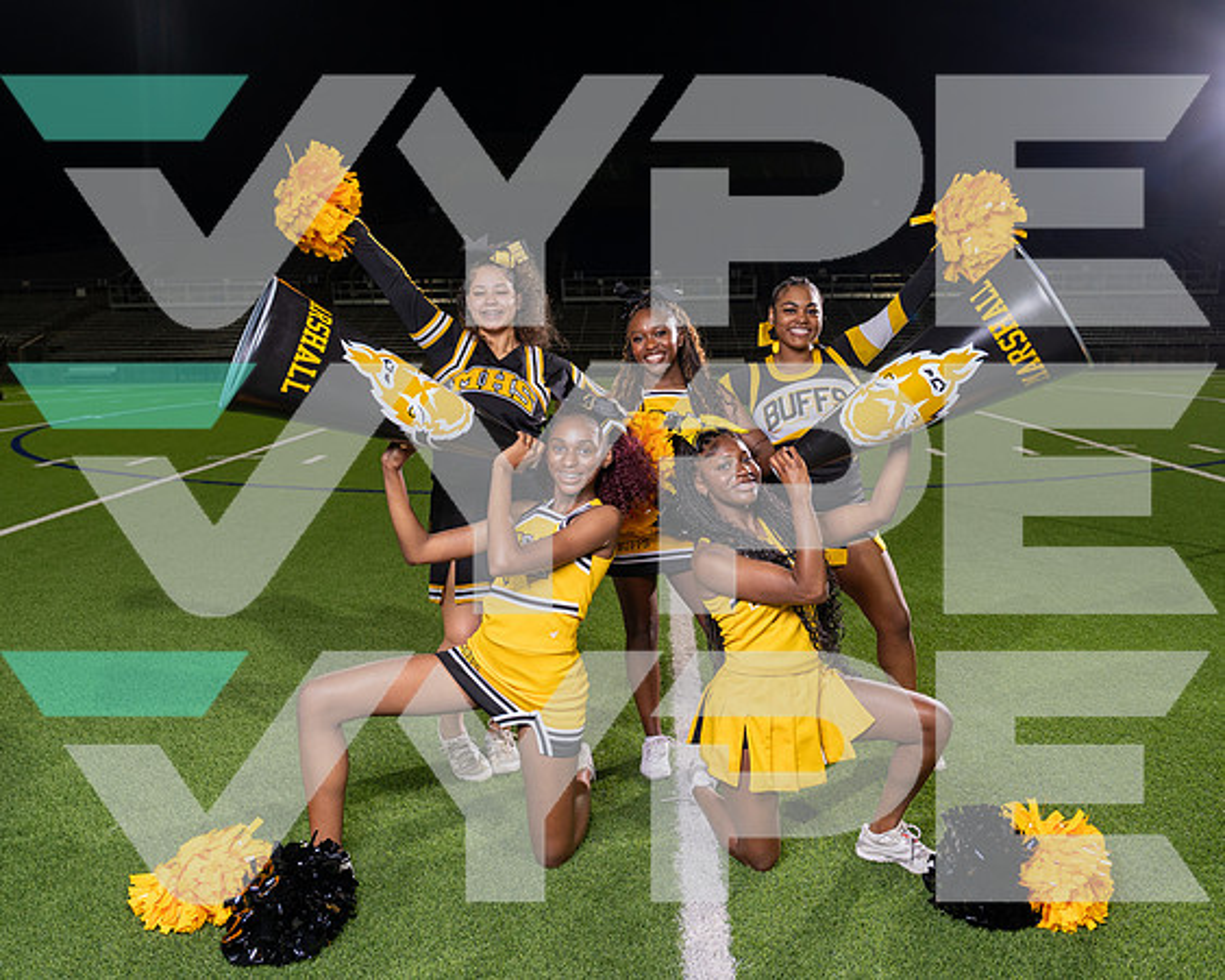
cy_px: 488
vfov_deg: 46.3
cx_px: 633
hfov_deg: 56.3
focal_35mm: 32
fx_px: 1144
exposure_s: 1/250
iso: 640
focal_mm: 27
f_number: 4.5
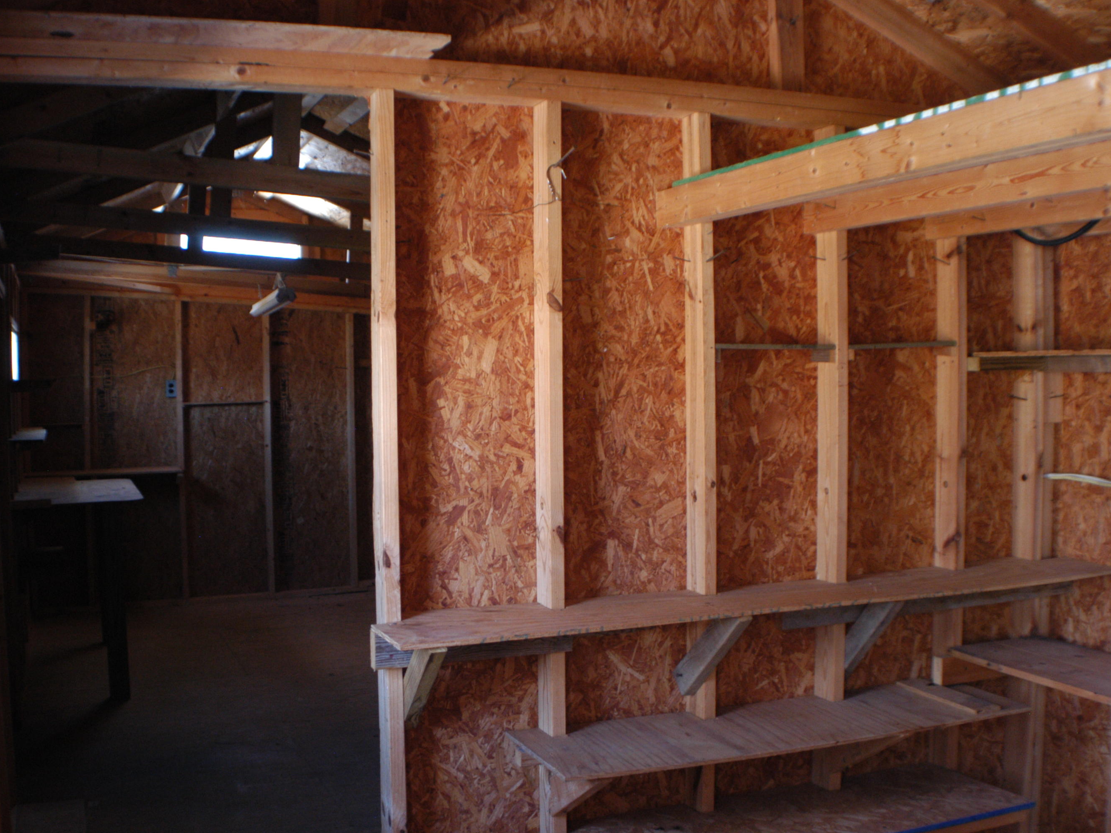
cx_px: 551
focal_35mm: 51
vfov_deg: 28.8
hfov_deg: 37.8
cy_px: 417
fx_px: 1622
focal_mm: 31
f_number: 3.8
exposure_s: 1/50
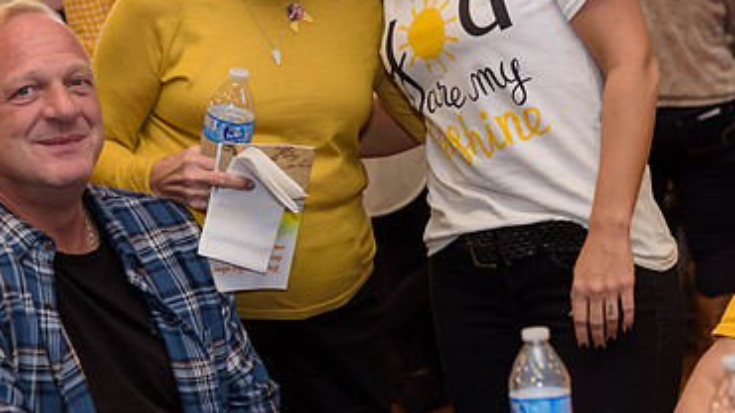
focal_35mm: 115
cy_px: 104
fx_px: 2241
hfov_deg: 18.6
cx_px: 389
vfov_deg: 10.5
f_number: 4
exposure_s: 1/125
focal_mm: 70
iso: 1000
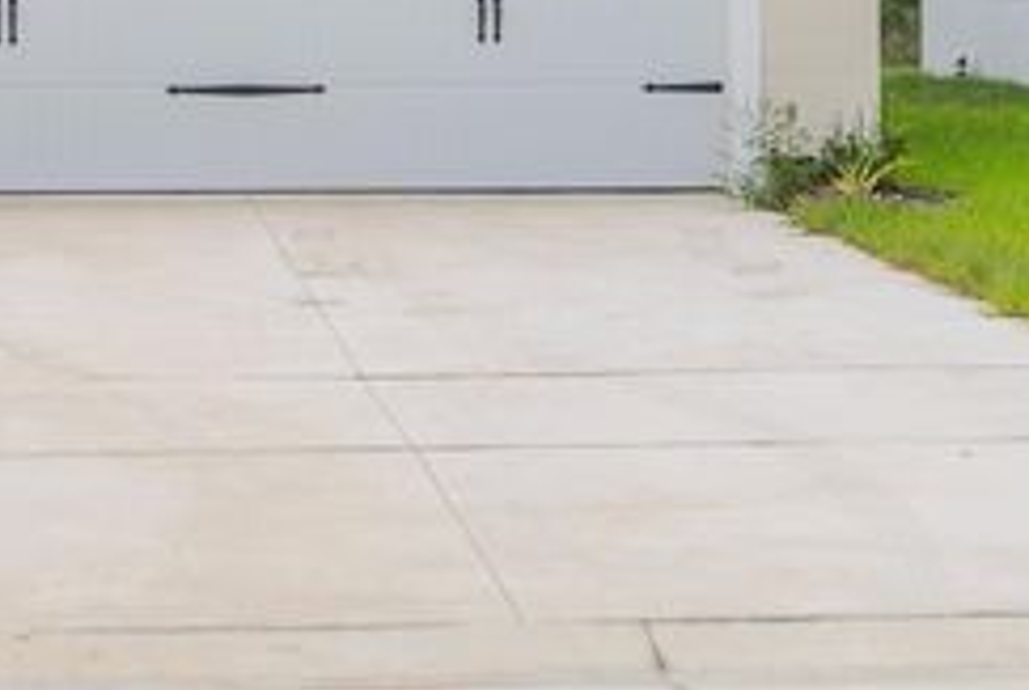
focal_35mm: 115
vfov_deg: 11.8
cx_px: 38
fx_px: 3293
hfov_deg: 17.4
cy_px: -13
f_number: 2.8
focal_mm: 56
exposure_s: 1/1250
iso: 64
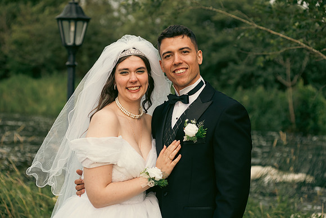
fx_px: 725
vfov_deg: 17.1
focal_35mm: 80
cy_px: 109
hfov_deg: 25.4
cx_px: 163
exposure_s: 1/200
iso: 320
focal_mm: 80
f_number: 3.5
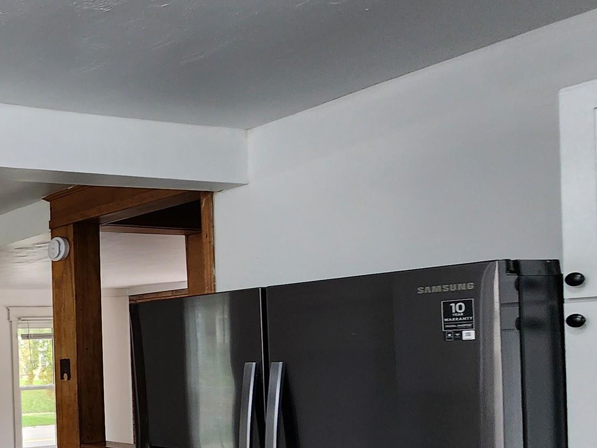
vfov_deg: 37.9
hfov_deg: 33.7
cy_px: 372
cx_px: -210
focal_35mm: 36
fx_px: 621
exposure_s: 1/60
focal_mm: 2.2
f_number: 2.2
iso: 125
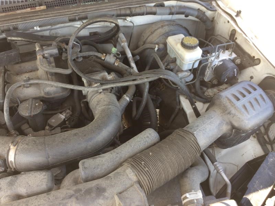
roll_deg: -0.1
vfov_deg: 48.2
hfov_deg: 61.7
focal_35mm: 29
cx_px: 138
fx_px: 230
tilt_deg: -44.8
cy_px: 103
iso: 50
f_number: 2.2
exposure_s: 1/120
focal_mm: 4.15
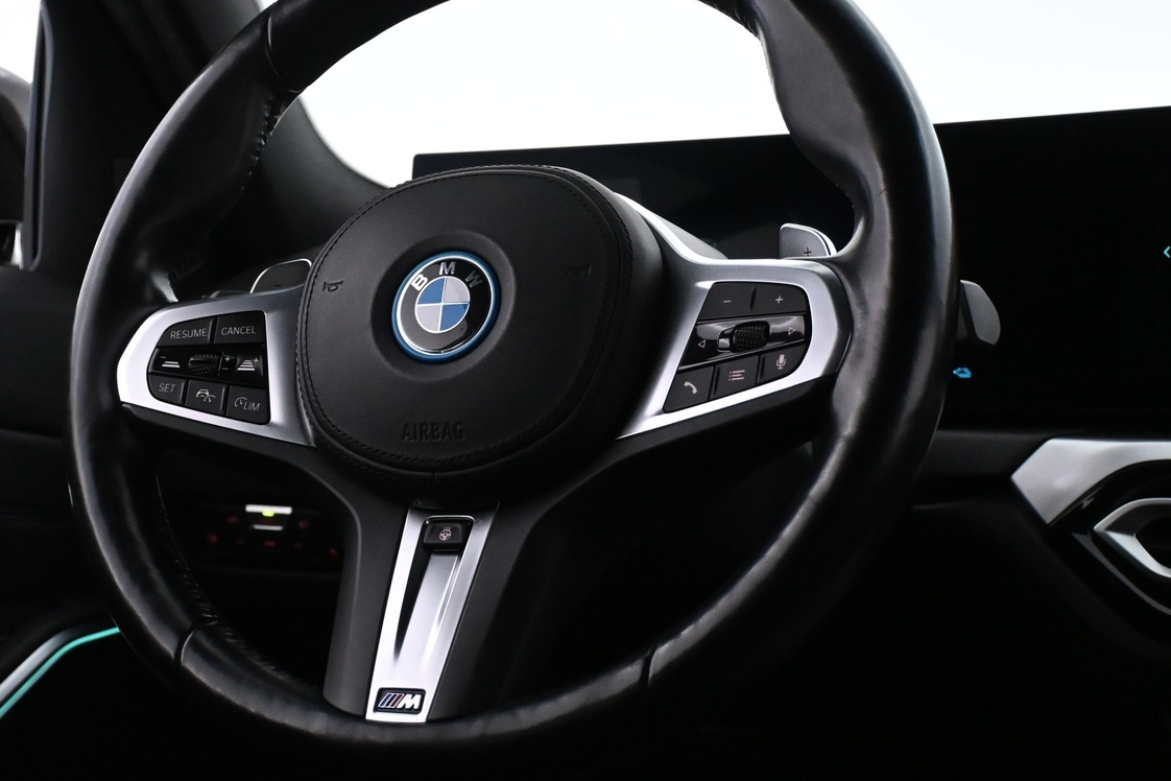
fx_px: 1691
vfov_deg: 25.9
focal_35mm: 52
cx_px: 476
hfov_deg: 38.1
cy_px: 314
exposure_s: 1/60
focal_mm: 24
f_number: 4.2
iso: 4000
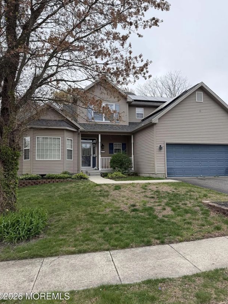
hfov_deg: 54.9
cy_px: 152
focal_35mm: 25
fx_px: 220
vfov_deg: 69.4
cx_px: 114
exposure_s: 1/2525
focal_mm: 6.76
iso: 80
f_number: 1.78
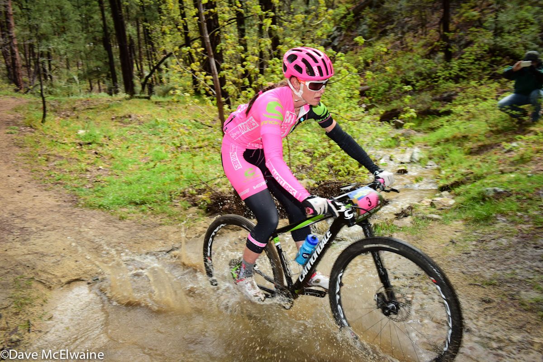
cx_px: 272
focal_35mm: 35
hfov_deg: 54.4
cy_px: 181
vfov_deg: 37.9
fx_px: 528
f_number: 10
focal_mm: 35
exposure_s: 1/250
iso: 800
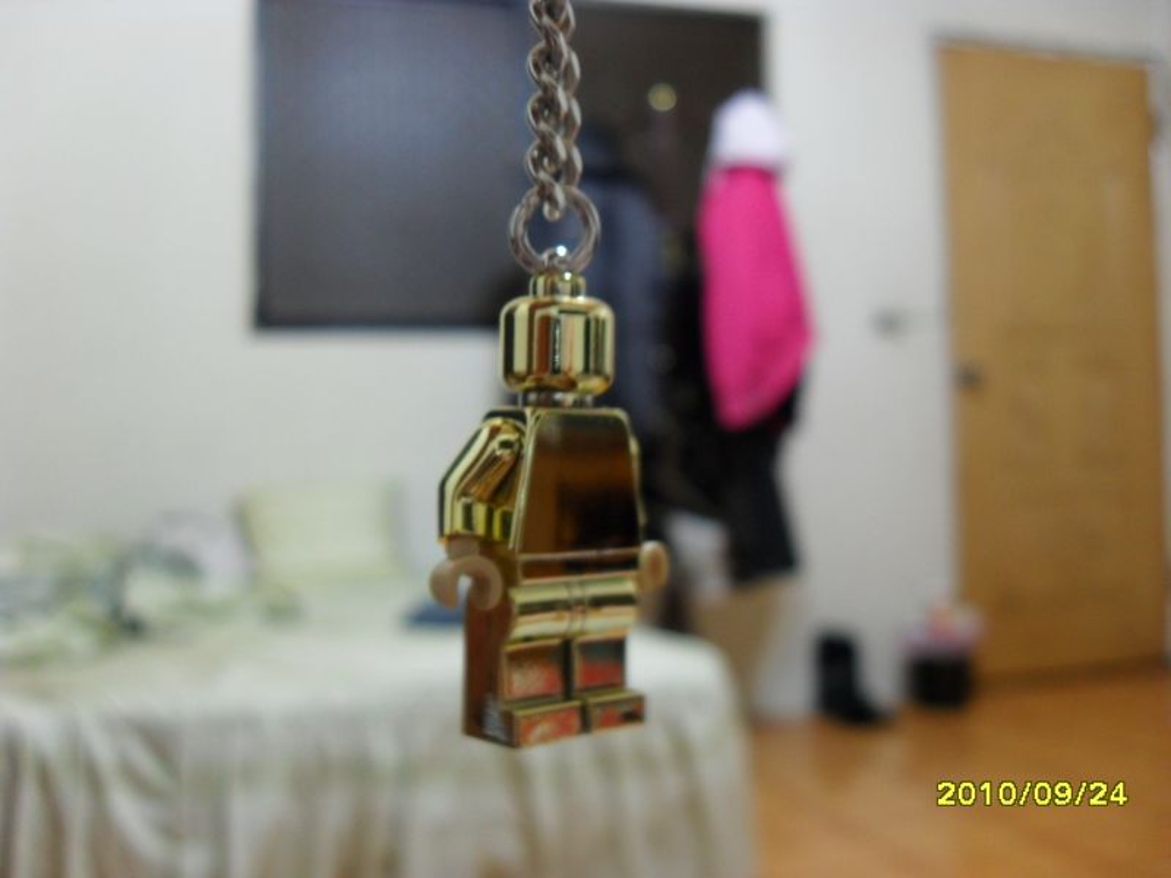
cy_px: 439
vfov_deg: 40.7
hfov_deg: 52.6
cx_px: 586
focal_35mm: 35
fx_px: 1184
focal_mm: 6.2
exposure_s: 1/10
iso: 200
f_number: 2.8
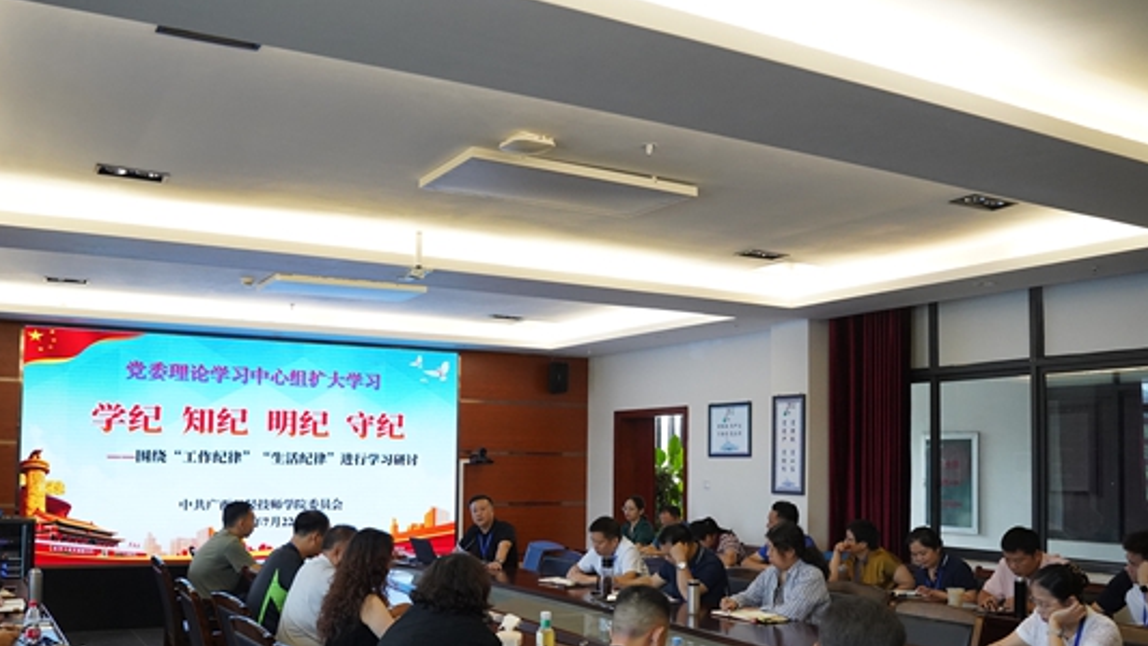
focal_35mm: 33
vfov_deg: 35.4
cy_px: 418
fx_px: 1005
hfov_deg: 59.4
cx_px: 523
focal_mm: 28
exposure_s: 1/320
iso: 5000
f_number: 5.6
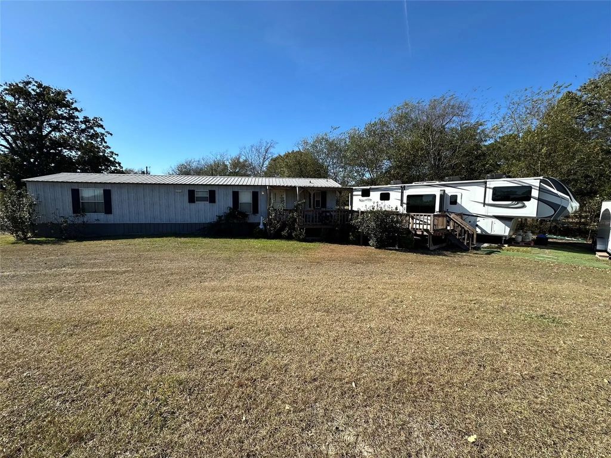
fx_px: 247
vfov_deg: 85.7
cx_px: 306
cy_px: 229
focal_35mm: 14
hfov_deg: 102.1
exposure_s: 1/1233
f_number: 2.2
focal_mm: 2.22
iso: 50
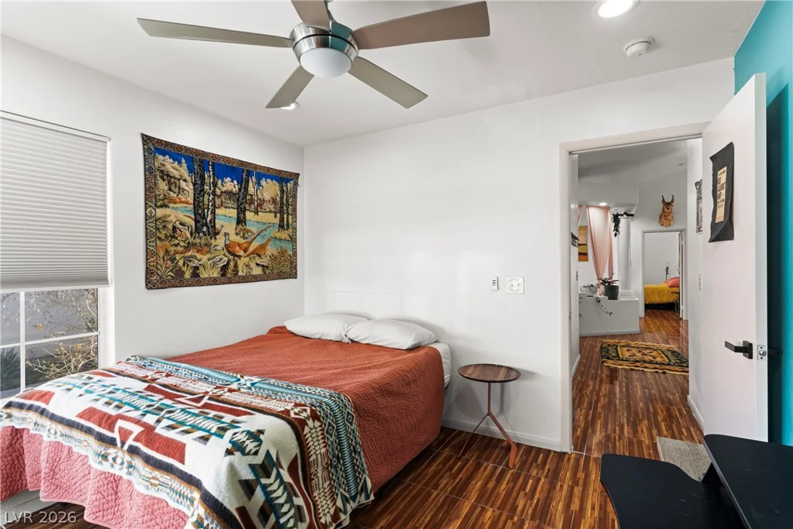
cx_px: 396
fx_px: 374
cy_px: 264
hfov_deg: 93.3
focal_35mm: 17
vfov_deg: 70.5
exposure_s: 1/15
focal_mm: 17
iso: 500
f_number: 8
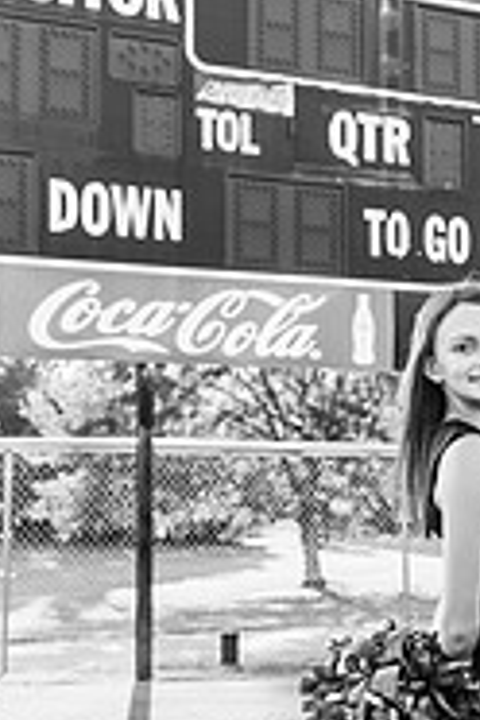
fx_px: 1160
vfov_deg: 34.4
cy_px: 437
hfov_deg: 22.6
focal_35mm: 58
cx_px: 468
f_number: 2.8
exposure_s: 1/500
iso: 200
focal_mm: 24
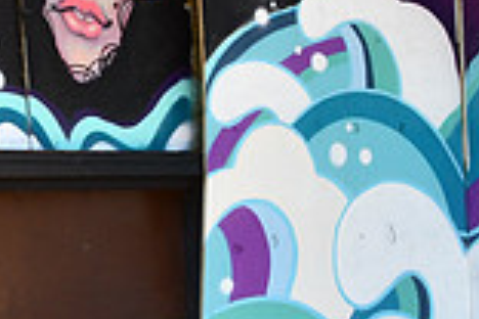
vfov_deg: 11.9
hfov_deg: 17.5
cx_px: 43
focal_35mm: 115
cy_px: 109
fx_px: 1530
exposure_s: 1/125
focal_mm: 21
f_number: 16
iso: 800
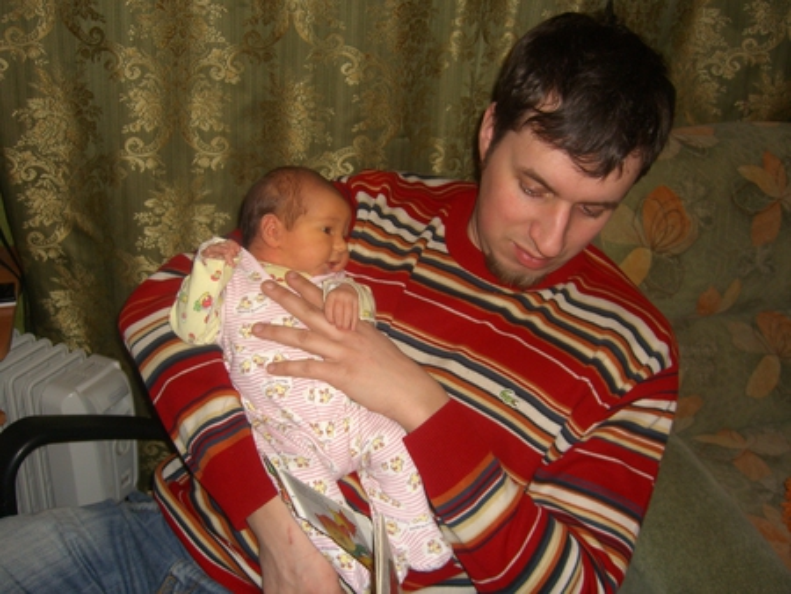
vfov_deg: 37.8
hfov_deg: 49.0
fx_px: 869
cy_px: 297
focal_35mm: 38
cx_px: 396
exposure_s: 1/60
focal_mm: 7.9
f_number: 2.8
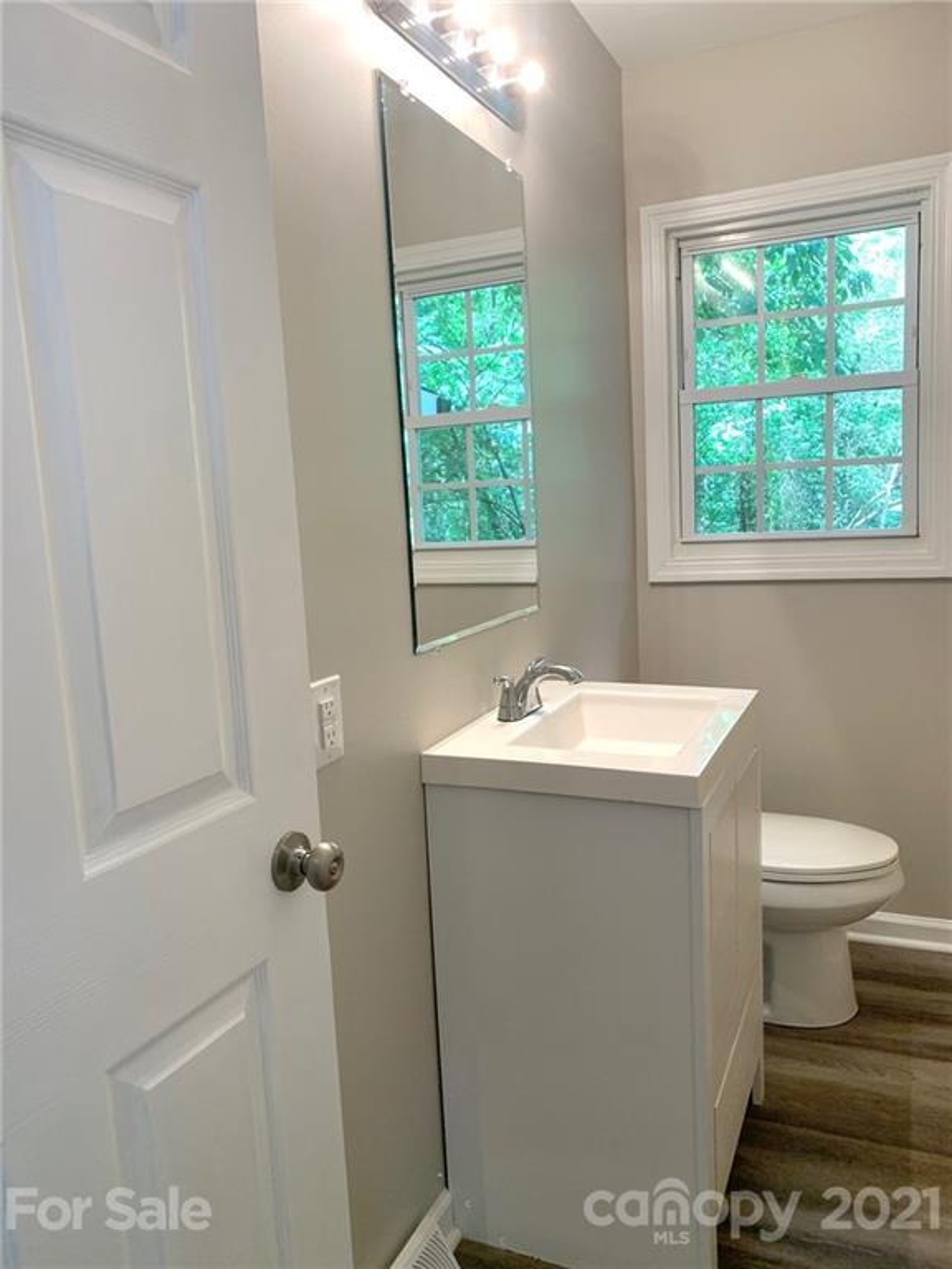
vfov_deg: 67.3
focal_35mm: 26
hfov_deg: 53.1
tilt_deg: -7.1
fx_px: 953
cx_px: 476
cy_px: 634
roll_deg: +3.0
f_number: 1.8
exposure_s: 1/60
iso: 64
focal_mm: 4.25
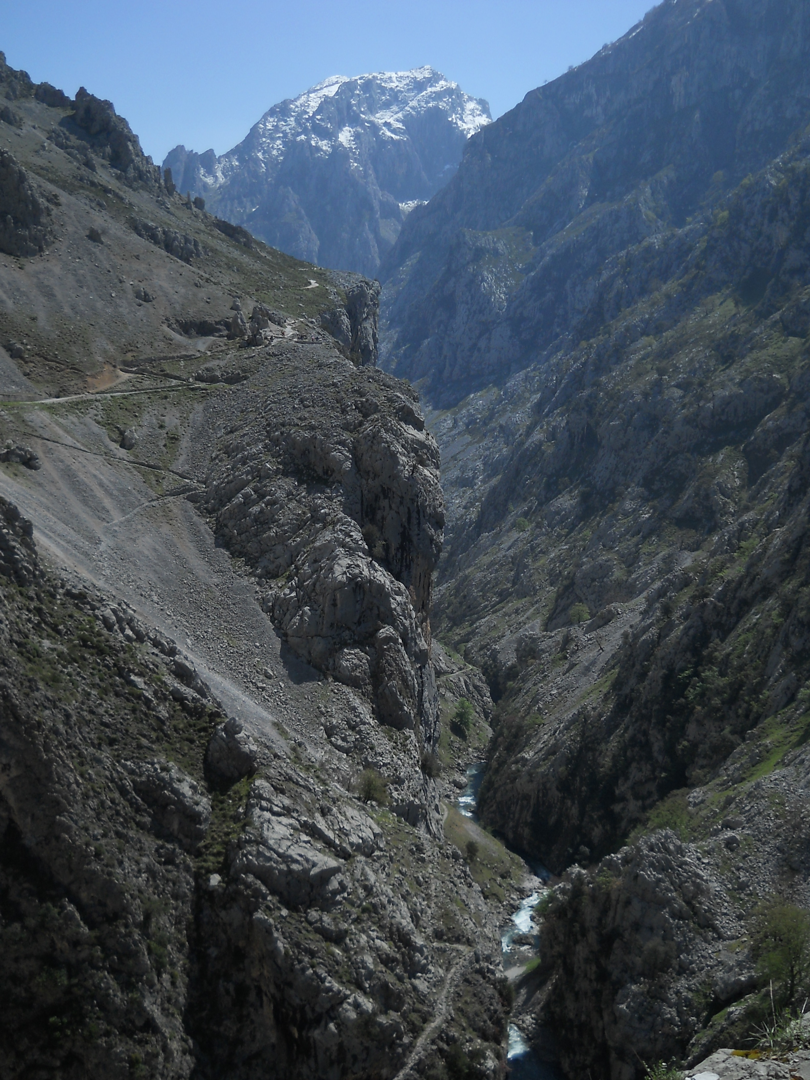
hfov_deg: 35.1
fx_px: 1279
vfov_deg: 45.8
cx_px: 405
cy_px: 540
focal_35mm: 41
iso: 80
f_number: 5.5
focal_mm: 6.72
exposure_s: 1/500
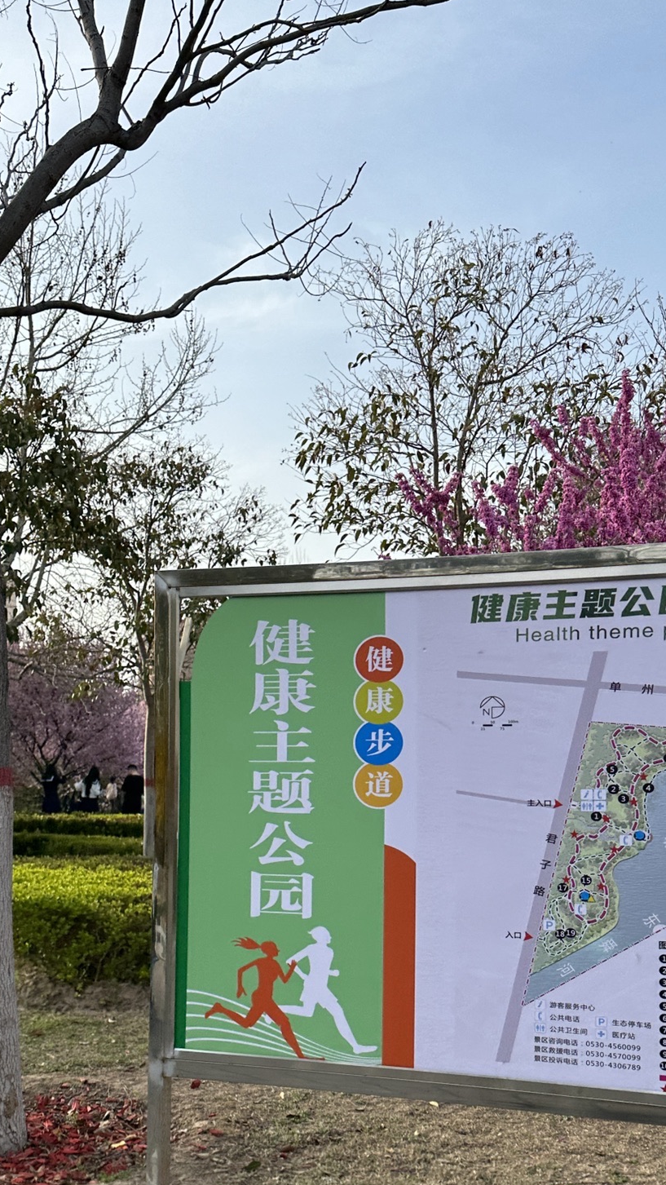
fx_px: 1131
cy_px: 770
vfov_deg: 54.4
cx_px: 378
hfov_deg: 32.8
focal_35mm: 36
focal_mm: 6.86
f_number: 1.78
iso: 80
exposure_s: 1/2299
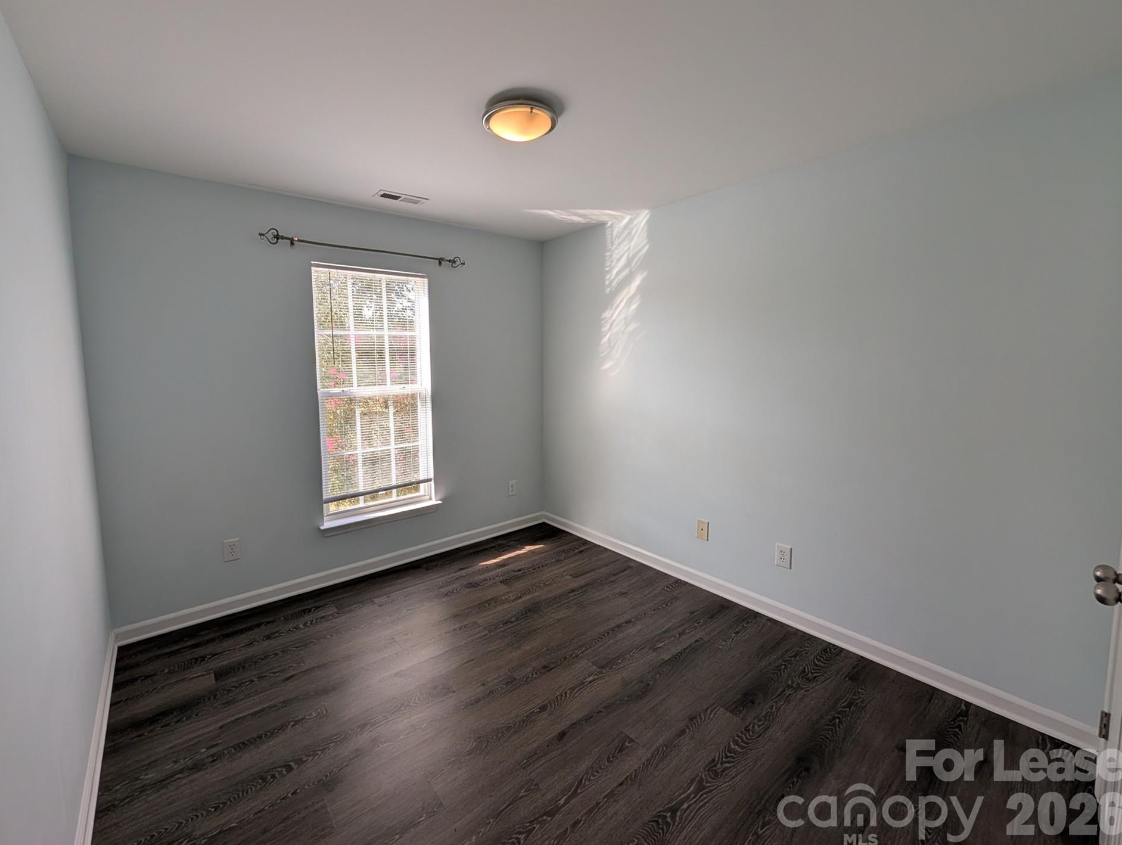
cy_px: 399
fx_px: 422
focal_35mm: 13
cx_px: 526
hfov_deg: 106.0
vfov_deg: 90.0
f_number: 1.7
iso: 50
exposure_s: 1/287
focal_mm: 2.02
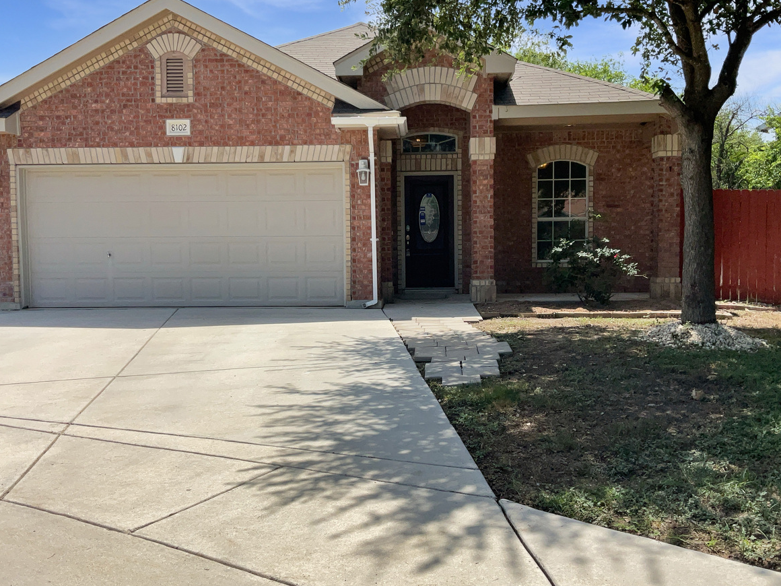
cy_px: 292
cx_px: 381
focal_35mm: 36
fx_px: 812
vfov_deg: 39.7
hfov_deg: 51.3
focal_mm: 3
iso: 16
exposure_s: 1/950
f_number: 1.8
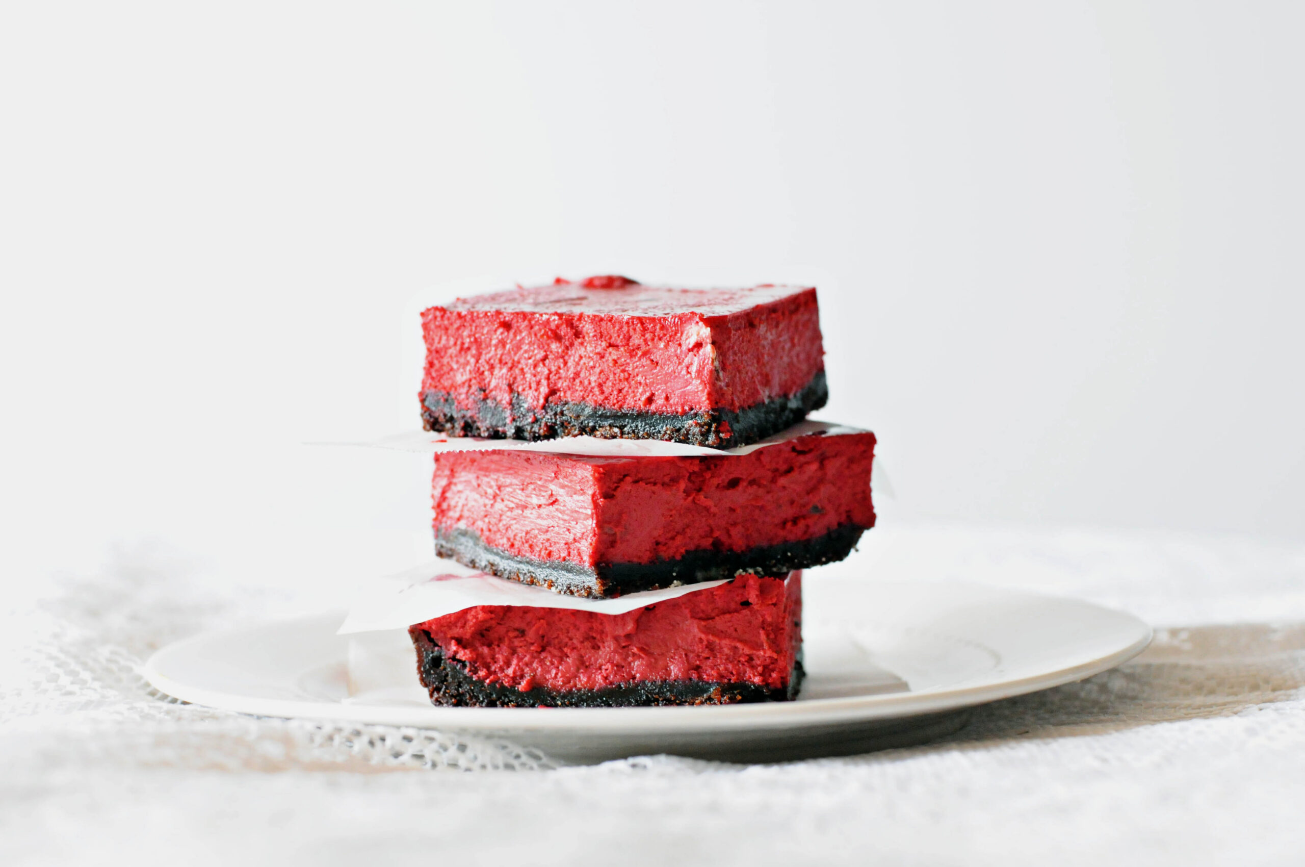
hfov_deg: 27.0
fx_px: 2715
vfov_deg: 18.1
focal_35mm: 75
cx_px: 652
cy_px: 434
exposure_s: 1/40
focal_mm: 50
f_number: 5
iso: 1600
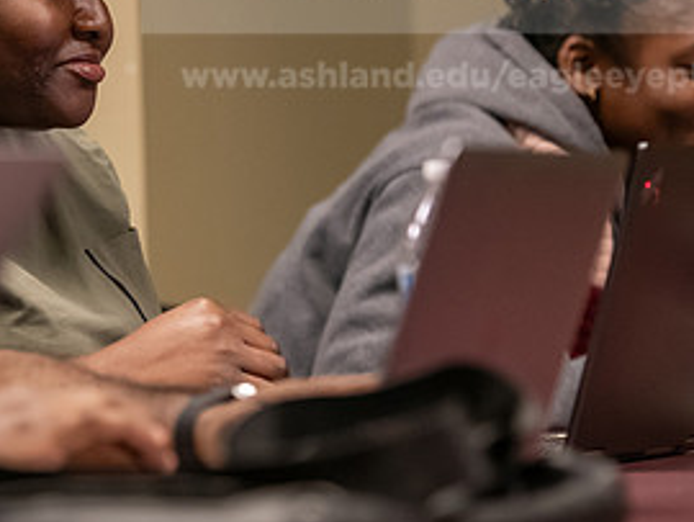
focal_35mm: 231
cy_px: 130
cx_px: 64
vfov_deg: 6.4
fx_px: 4635
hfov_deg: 8.5
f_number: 3.2
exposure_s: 1/200
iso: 2000
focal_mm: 112
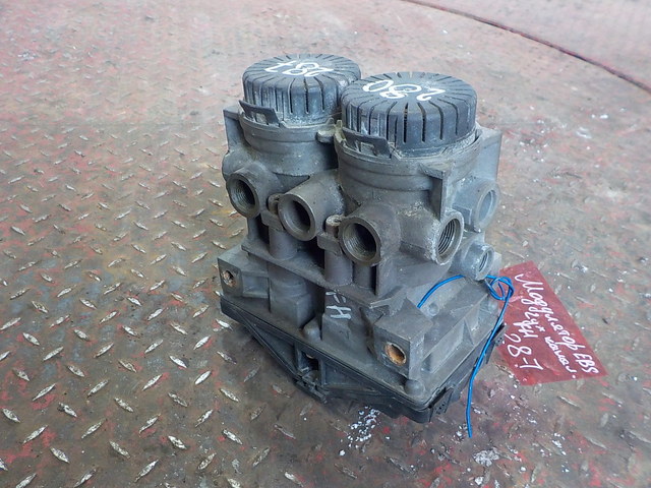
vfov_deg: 46.8
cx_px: 326
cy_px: 244
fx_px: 564
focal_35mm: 30
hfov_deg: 60.0
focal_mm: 4.1
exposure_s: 1/30
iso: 280
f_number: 3.3
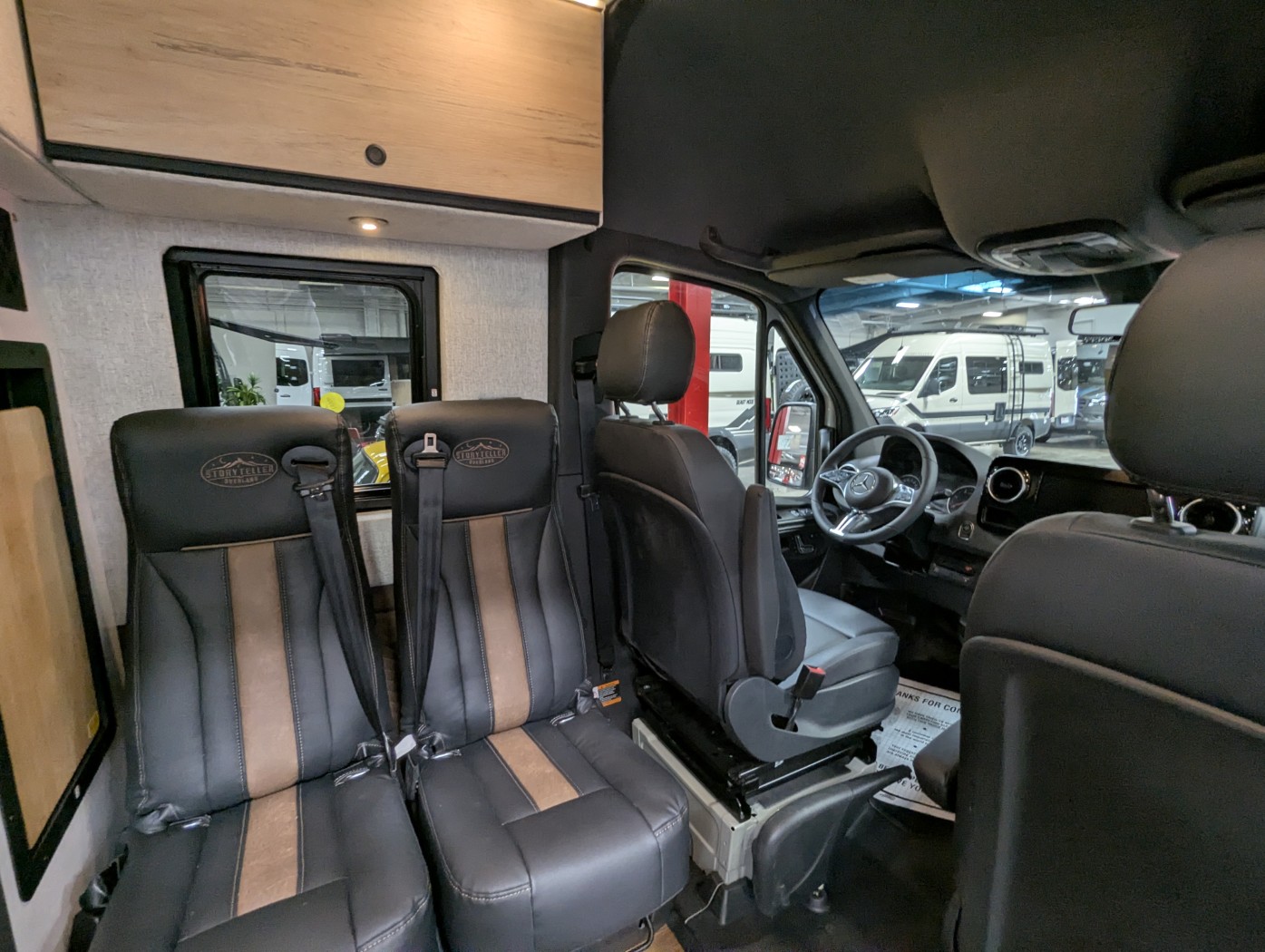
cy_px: 476
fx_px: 585
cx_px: 632
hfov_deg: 94.4
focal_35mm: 16
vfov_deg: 78.2
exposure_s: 1/33.3
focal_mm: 2.35
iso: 126
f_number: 2.2
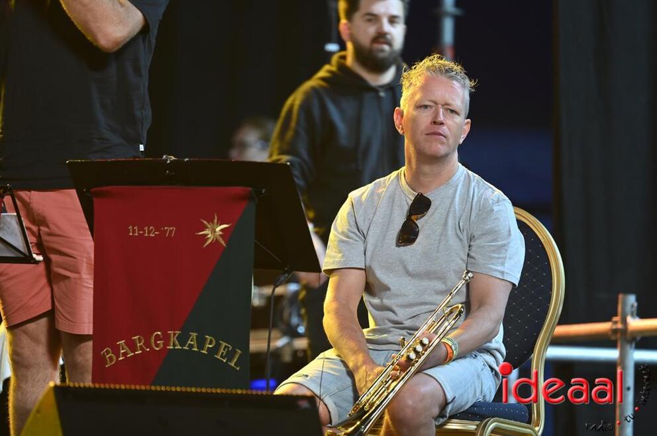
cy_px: 218
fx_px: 7292
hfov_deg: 5.2
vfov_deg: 3.4
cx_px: 328
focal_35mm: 400
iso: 1600
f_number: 5.6
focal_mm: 400
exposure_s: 1/60
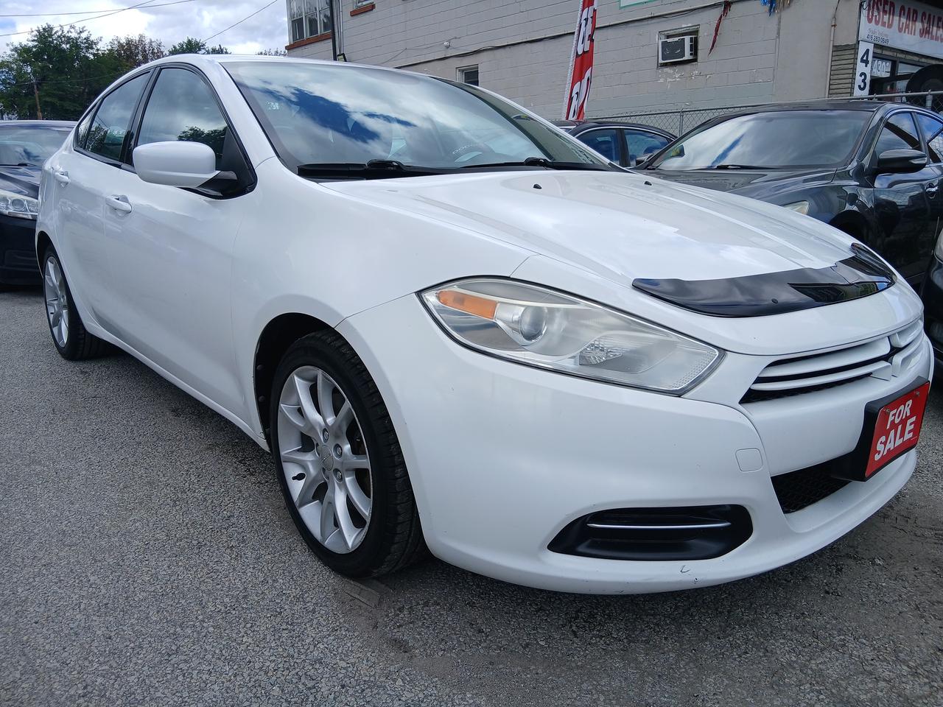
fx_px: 708
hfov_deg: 67.3
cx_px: 472
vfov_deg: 53.1
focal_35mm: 26
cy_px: 354
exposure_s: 1/313
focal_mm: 3.98
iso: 20
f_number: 1.8
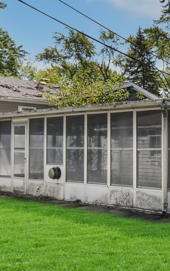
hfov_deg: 21.6
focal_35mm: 50
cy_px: 109
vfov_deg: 40.1
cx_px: 255
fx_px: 370
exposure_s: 1/1000
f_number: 3.5
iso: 200
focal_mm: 10
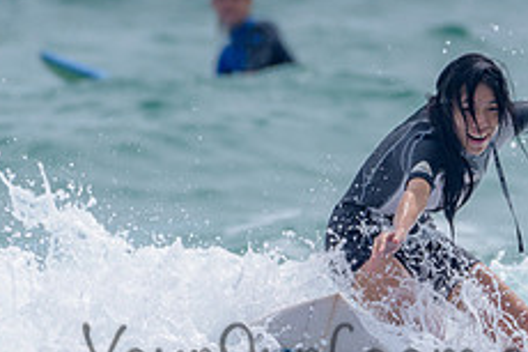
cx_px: 497
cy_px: 350
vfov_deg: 0.9
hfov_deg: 1.3
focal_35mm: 1599
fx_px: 23434
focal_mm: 500
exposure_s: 1/2000
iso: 110
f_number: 5.6
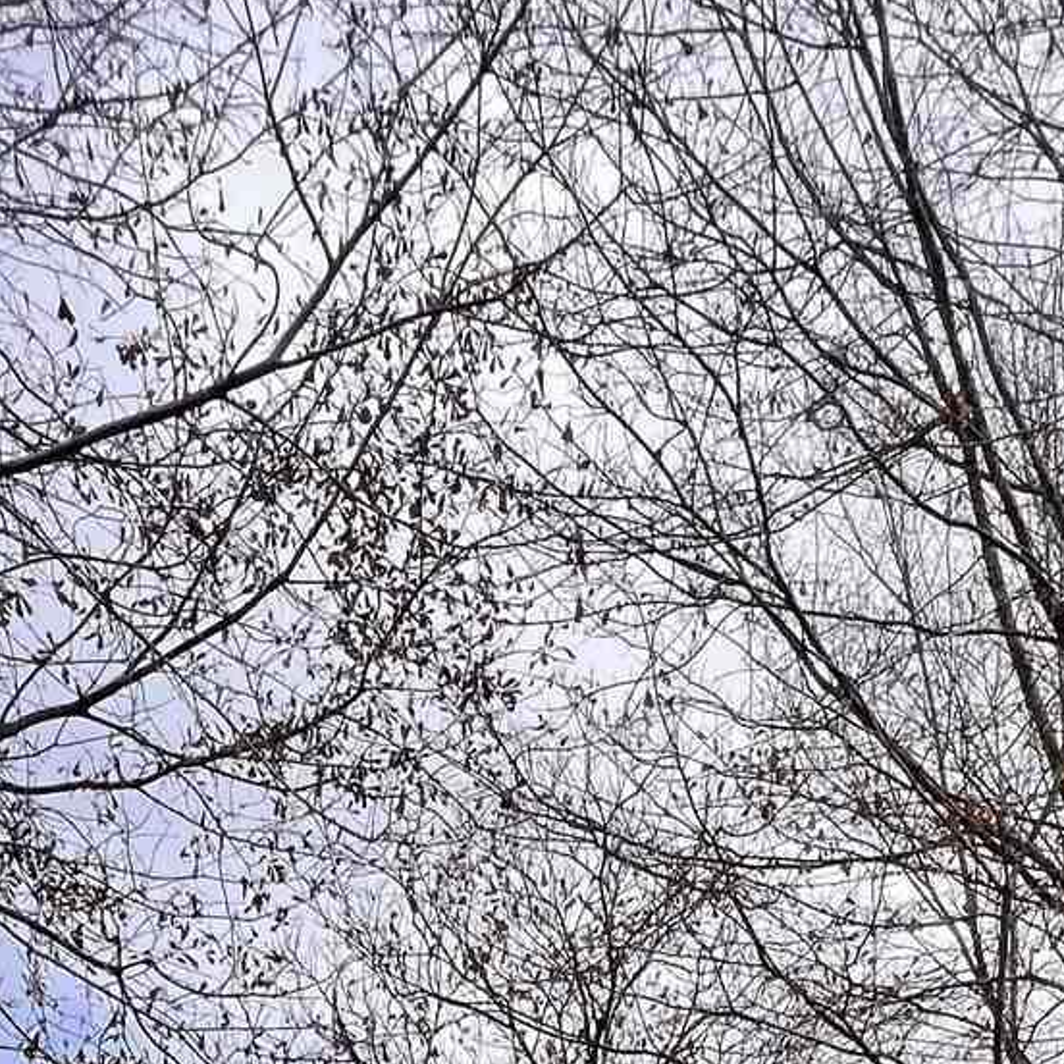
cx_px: 538
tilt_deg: -4.3
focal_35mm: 48
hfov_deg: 35.4
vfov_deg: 19.8
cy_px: 2088
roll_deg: -2.8
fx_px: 1669
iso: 32
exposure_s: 1/1054
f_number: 1.8
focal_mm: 1.57
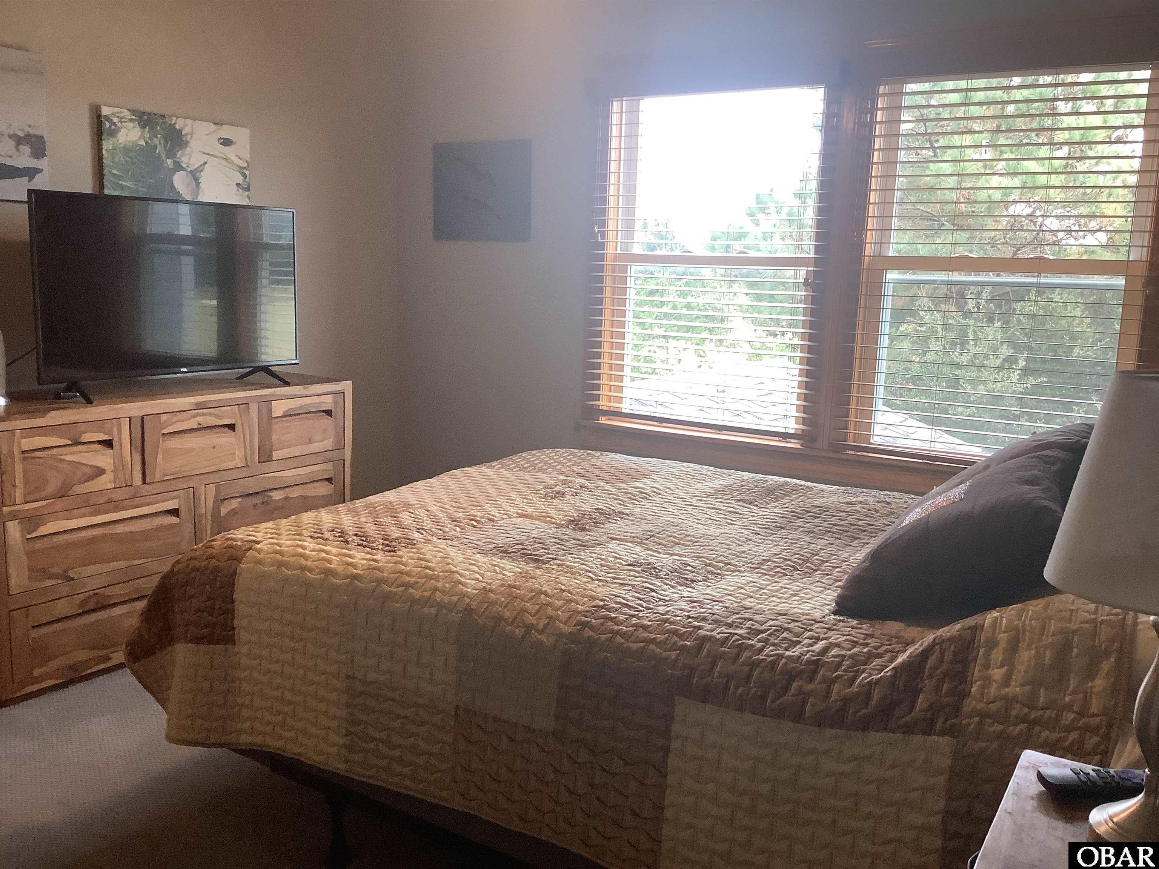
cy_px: 434
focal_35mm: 31
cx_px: 580
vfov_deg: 45.4
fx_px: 1038
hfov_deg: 58.4
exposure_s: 1/60
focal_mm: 3.3
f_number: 2.4
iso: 80
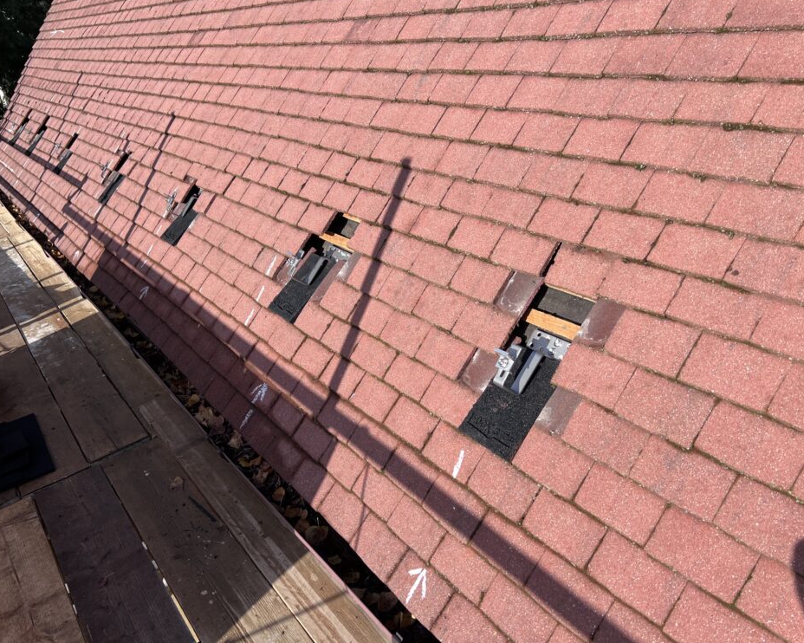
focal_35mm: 28
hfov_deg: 62.2
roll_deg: +8.7
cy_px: 324
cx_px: 411
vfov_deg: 51.5
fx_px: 666
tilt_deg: -25.5
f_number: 1.5
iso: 50
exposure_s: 1/3077
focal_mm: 5.7
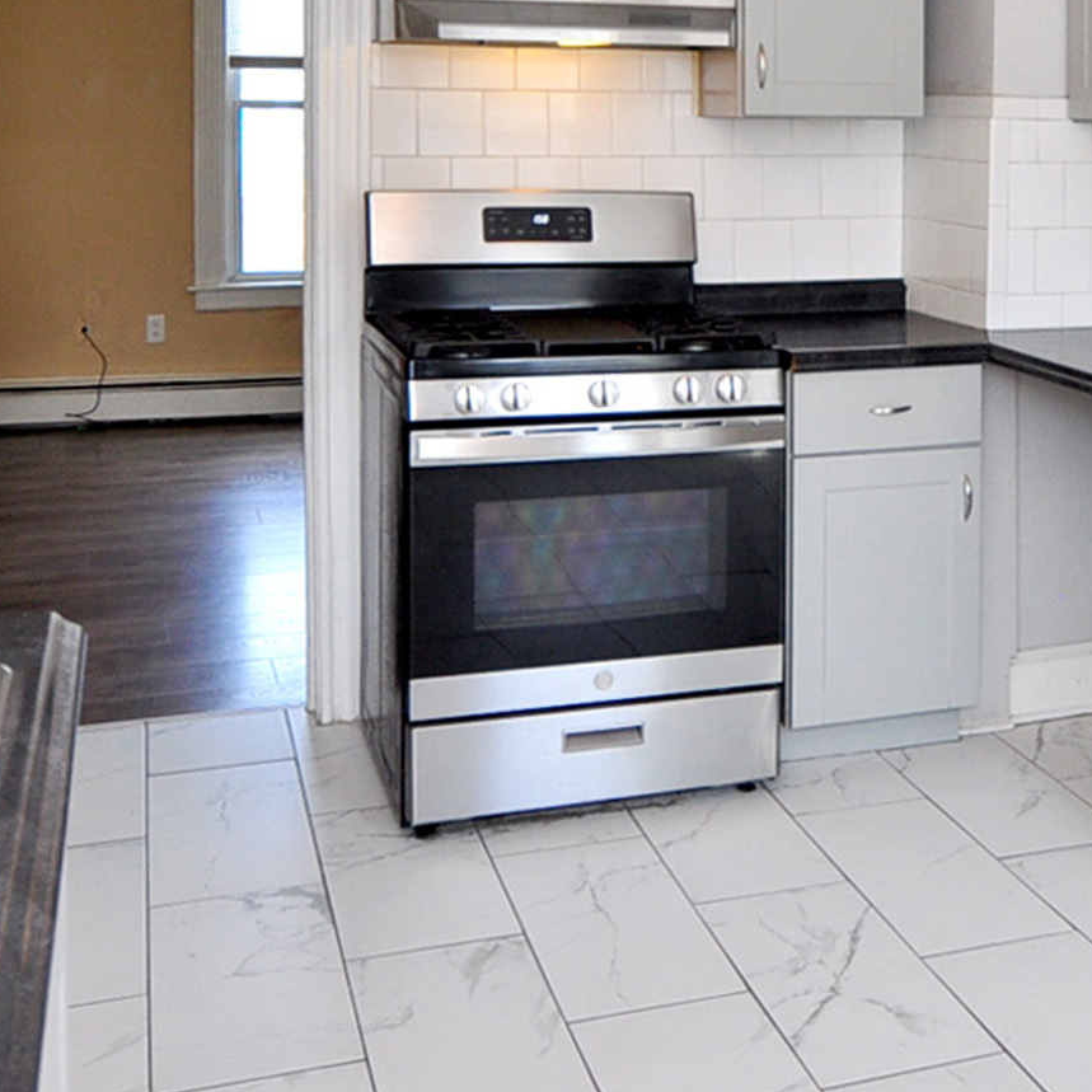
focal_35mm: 43
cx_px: 777
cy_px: 132
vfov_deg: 36.9
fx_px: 1535
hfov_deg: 38.5
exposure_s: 1/60
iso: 250
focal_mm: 10
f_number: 4.5
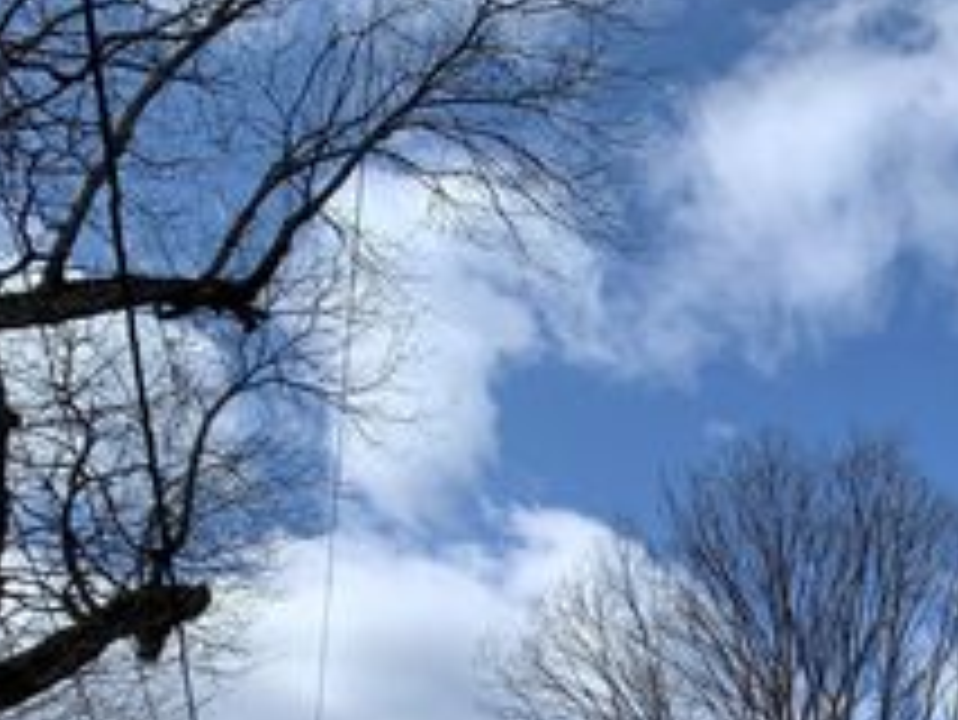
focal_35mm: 61
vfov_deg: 22.9
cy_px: 745
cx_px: 1052
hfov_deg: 28.7
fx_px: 1689
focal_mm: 4.25
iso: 25
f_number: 1.8
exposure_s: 1/2915
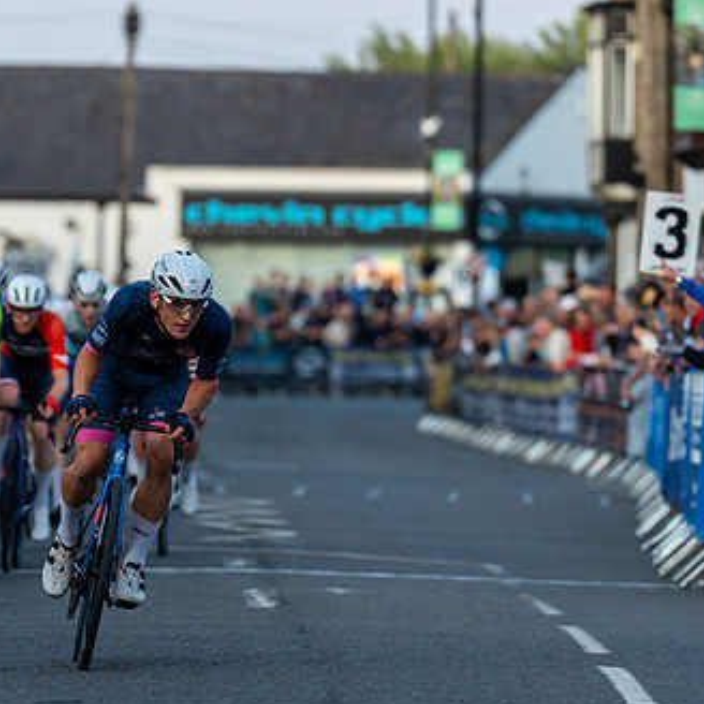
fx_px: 10009
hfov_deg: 4.0
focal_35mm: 435
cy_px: 518
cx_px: 185
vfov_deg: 4.0
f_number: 3.2
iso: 1000
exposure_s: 1/640
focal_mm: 185
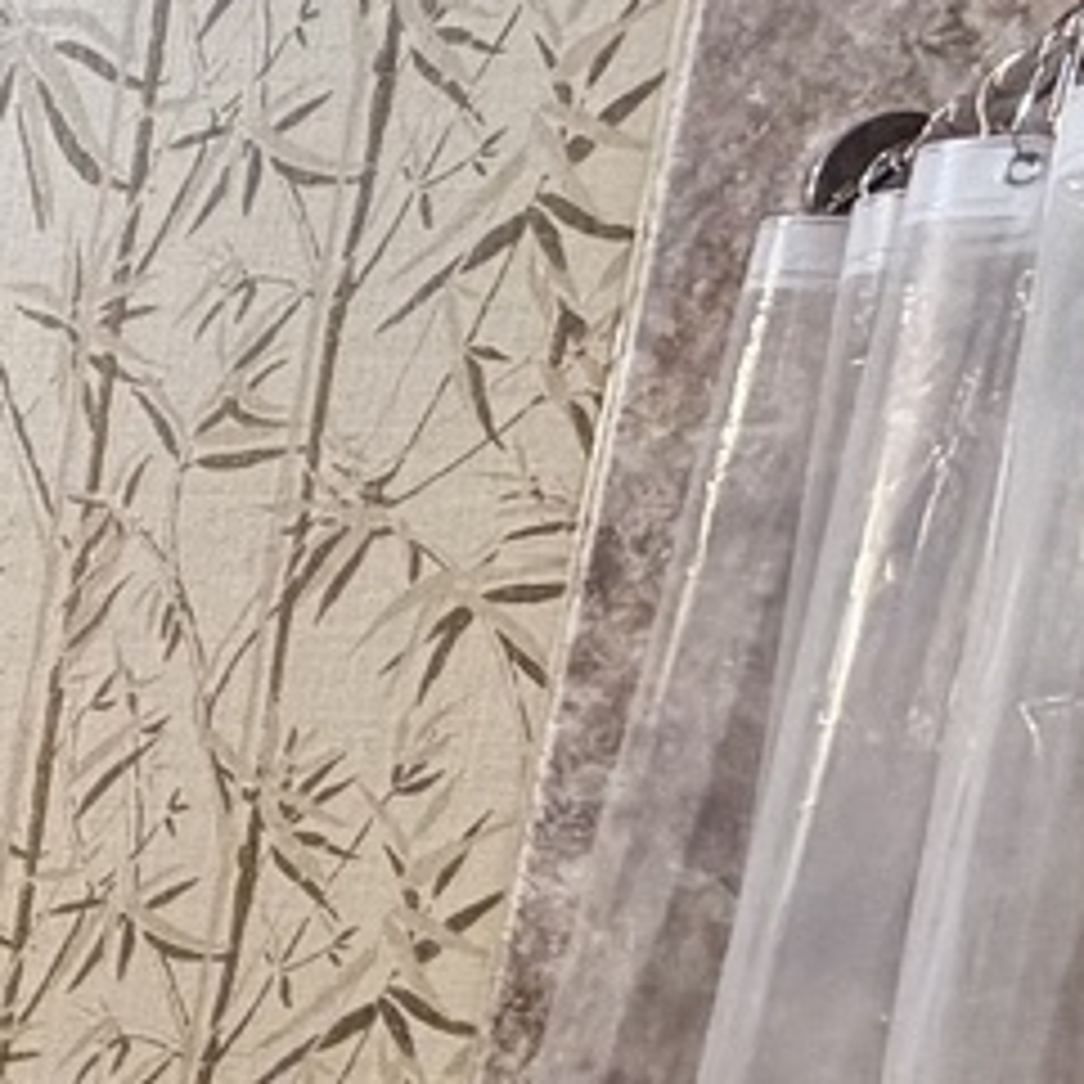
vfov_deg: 21.1
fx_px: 2622
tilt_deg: -13.8
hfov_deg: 17.5
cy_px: 1426
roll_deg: -3.2
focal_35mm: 74
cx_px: -1026
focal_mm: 2.22
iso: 250
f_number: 2.2
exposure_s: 1/60
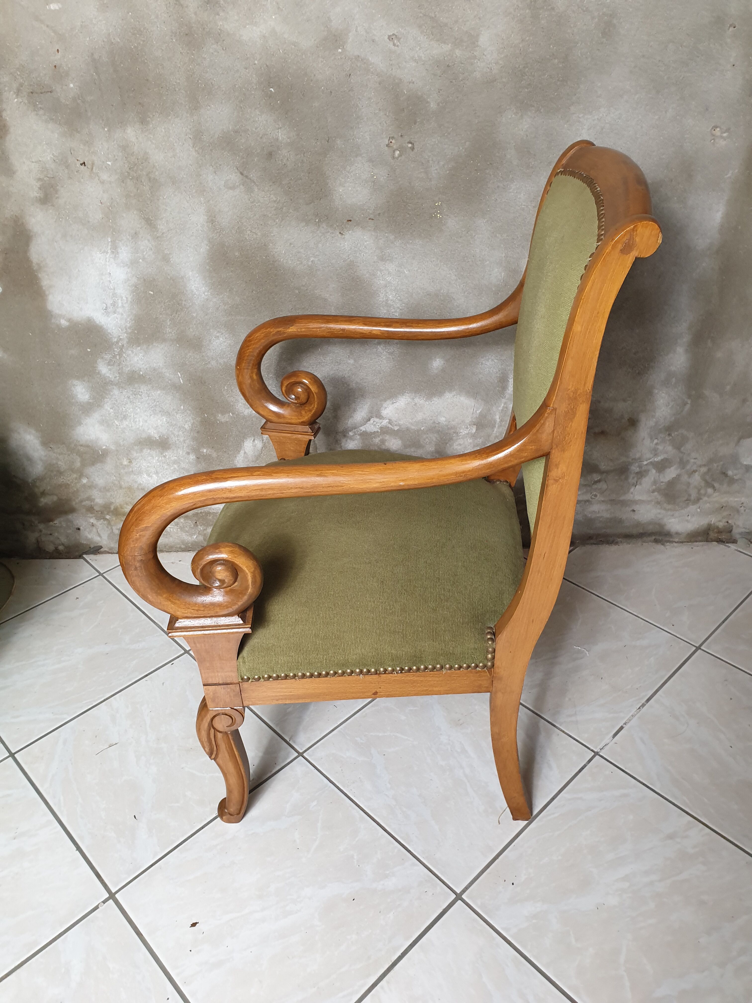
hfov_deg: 53.1
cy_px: 502
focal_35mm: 26
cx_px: 376
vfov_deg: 67.3
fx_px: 753
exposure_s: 1/50
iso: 200
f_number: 2.4
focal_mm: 4.3
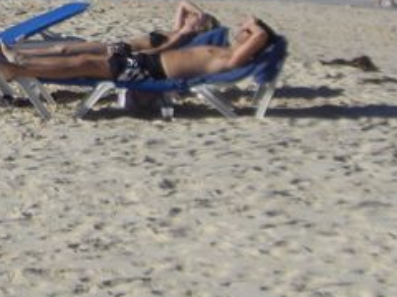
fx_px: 1858
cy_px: -153
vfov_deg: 8.9
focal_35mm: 162
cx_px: -192
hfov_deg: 11.7
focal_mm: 6.2
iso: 64
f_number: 8
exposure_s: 1/320
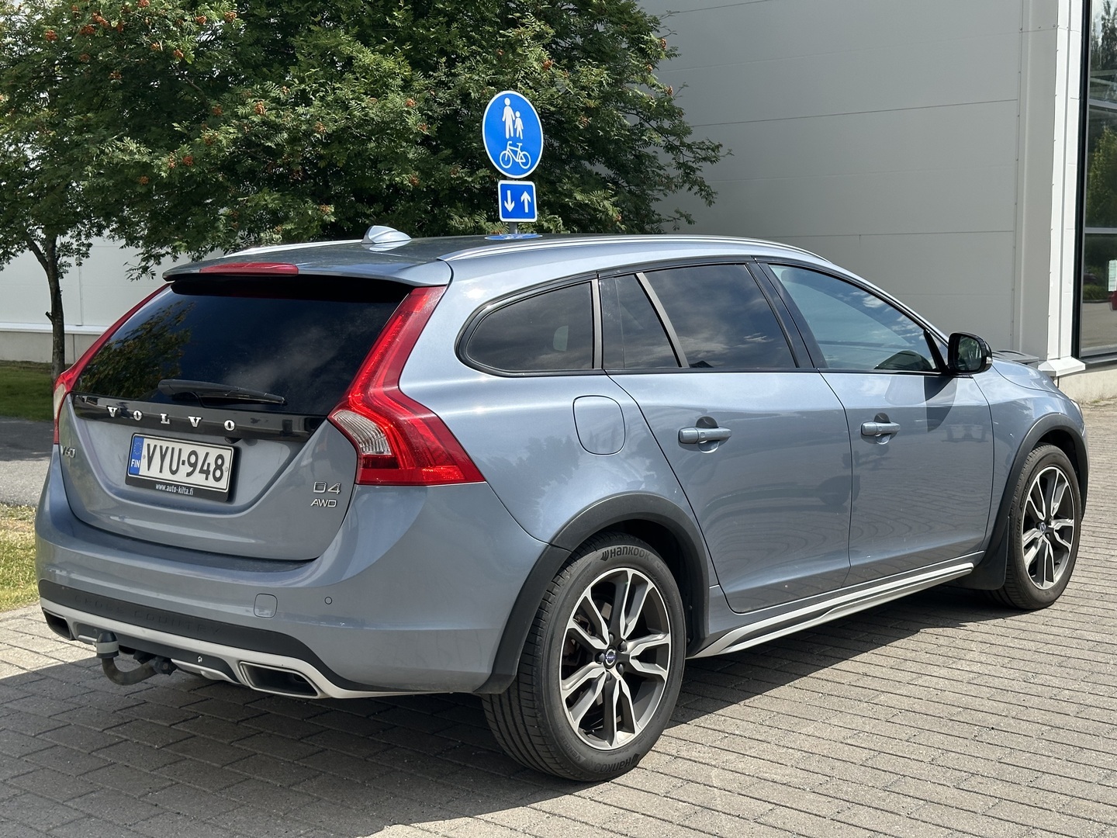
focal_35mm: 48
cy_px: 419
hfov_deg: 39.7
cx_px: 558
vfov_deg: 30.3
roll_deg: +0.4
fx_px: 1549
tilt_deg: -6.0
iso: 64
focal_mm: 6.86
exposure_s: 1/4785
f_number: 1.78
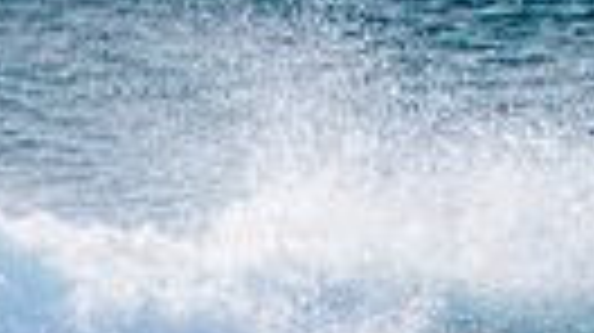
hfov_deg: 0.8
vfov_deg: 0.4
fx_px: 44381
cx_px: 990
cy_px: 534
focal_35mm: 2820
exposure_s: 1/2000
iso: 110
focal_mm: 500
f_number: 5.6
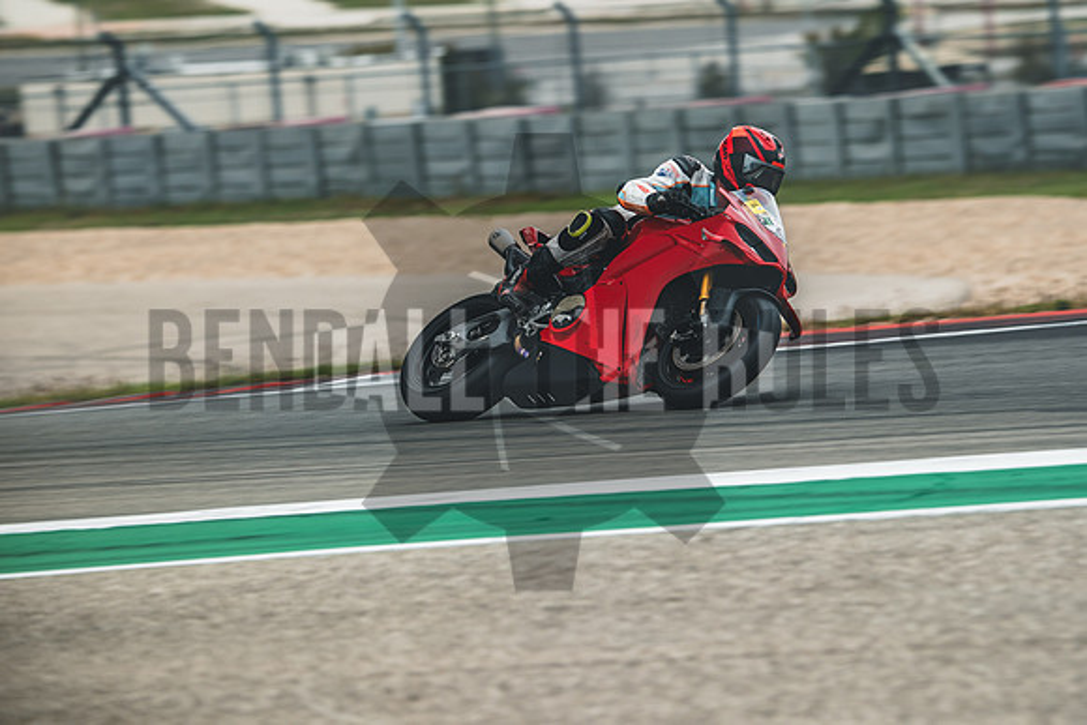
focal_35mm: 300
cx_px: 544
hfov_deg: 6.9
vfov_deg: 4.6
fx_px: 9060
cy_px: 362
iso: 160
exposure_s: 1/320
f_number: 4
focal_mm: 200
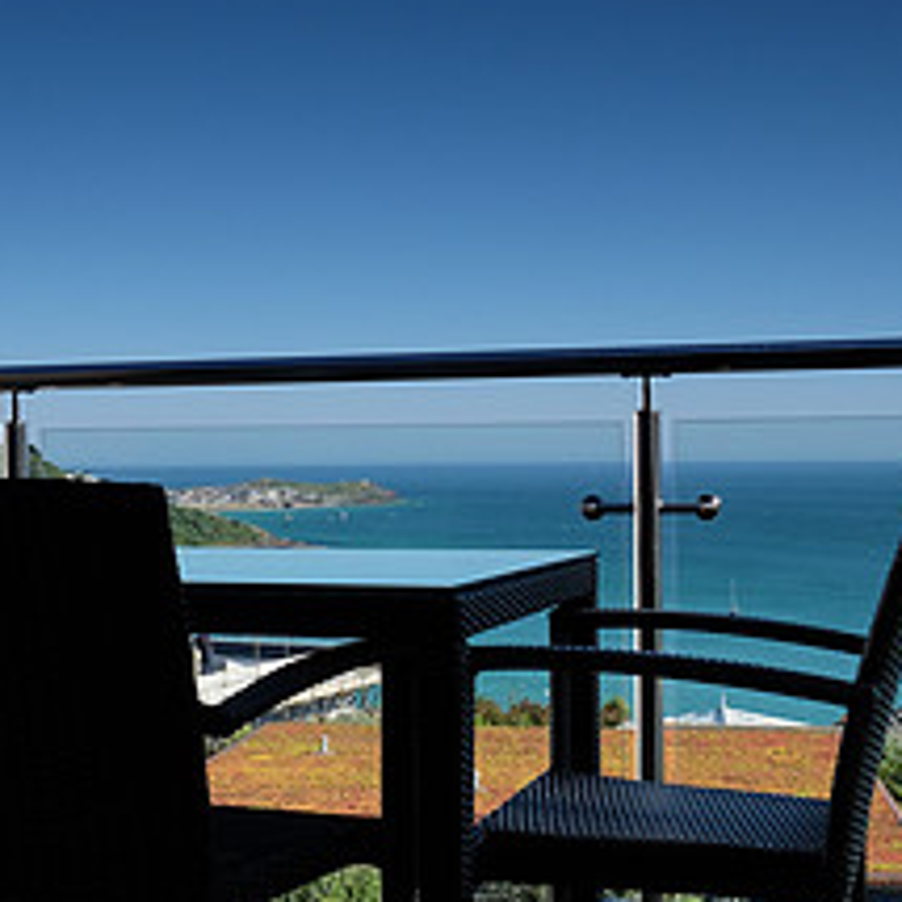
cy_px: 451
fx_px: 1621
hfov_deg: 31.0
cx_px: 369
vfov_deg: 31.1
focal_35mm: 55
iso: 400
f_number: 7.1
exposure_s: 1/400
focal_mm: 16
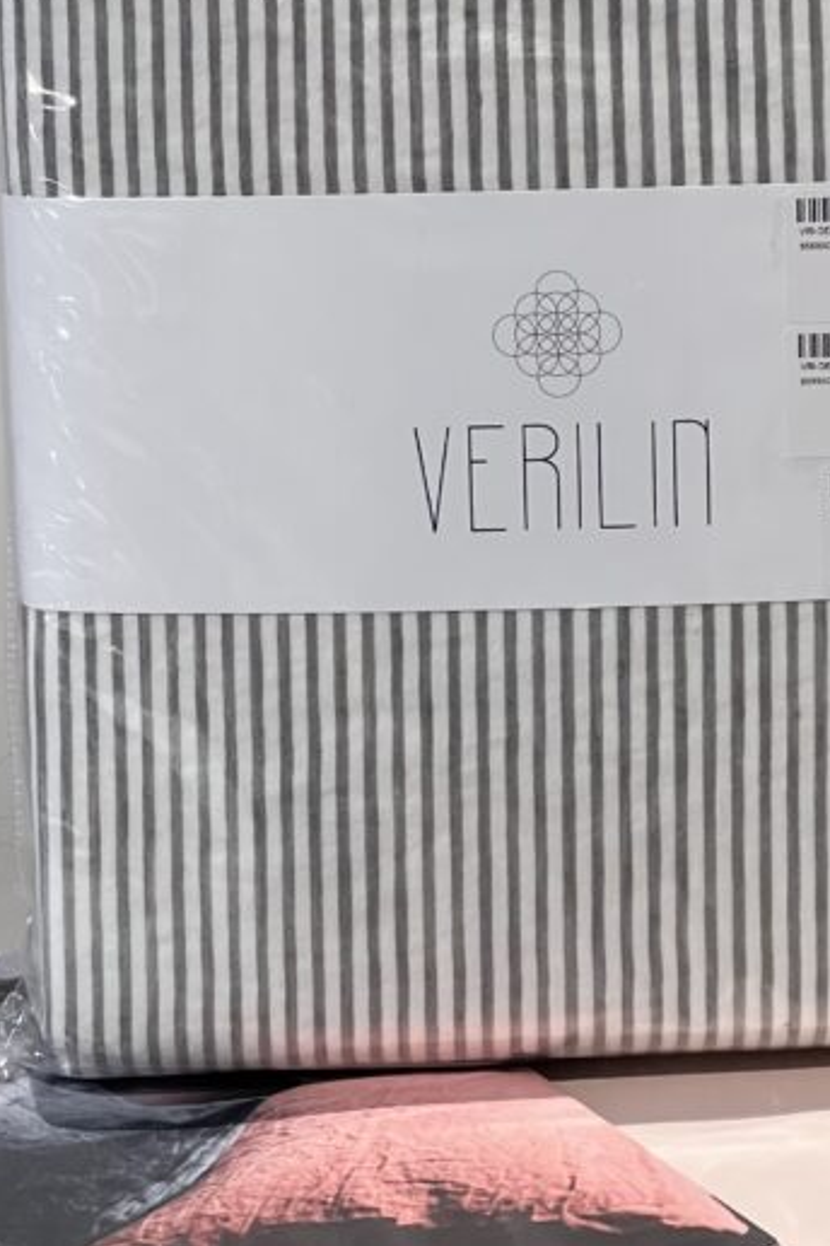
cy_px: 447
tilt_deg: -23.6
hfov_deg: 8.6
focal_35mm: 159
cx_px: 528
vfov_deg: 12.9
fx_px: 5498
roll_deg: +3.7
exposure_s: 1/100
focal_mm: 9
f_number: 2.8
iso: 250
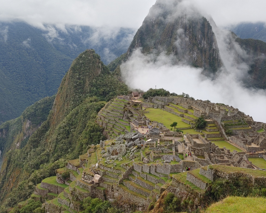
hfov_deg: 44.8
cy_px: 106
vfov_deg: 36.5
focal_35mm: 41
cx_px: 133
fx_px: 323
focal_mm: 5.58
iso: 50
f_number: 1.8
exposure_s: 1/253
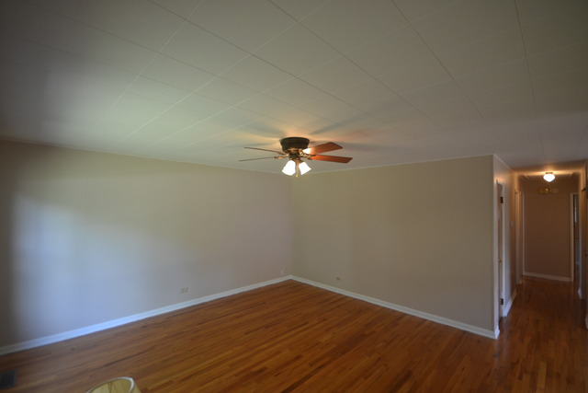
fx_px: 245
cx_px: 294
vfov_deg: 77.4
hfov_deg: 100.4
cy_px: 196
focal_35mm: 15
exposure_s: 1/60
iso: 560
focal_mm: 10
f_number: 4
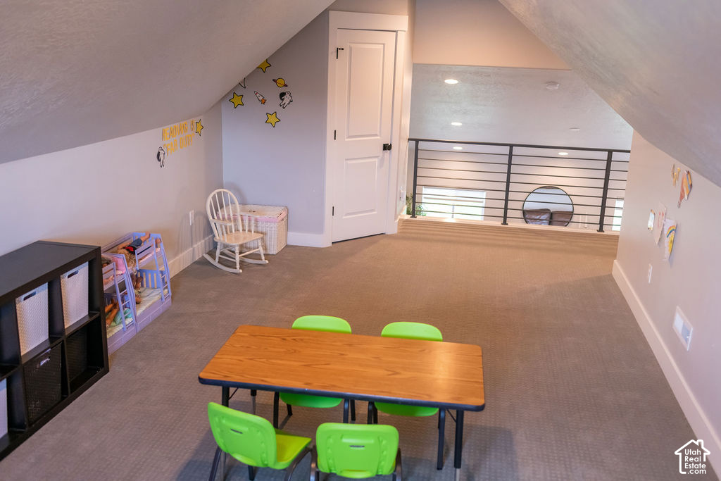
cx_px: 360
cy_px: 240
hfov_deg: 54.4
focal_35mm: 35
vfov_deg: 37.9
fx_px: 701
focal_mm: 35
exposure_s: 1/250
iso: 1600
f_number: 3.2
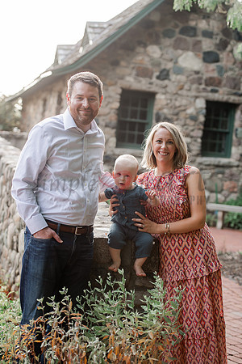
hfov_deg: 19.5
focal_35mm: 70
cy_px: 182
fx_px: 706
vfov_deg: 28.8
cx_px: 121
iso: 400
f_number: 3.5
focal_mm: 70
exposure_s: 1/200
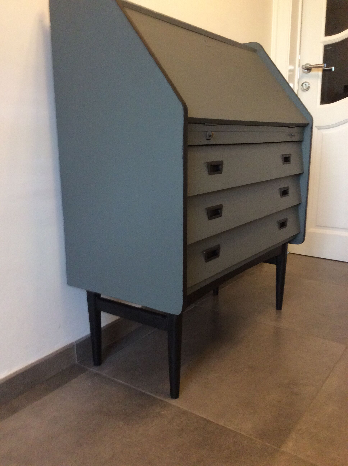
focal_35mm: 32
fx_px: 430
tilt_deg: -14.8
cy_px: 233
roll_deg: +0.6
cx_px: 174
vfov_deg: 56.9
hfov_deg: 44.1
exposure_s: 1/25
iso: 200
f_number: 2.4
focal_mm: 3.3
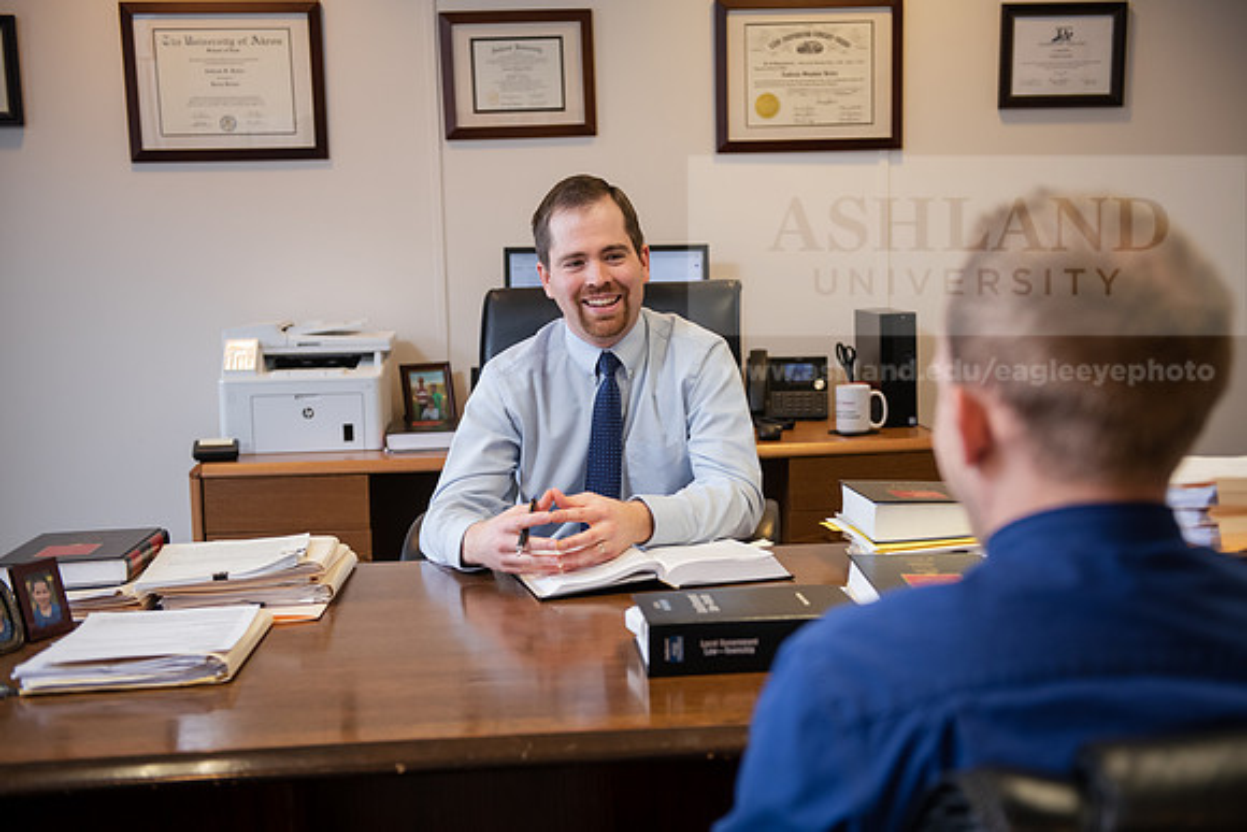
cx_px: 624
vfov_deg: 28.1
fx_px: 1663
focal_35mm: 48
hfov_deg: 41.1
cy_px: 416
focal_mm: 48
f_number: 3.2
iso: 1000
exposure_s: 1/125
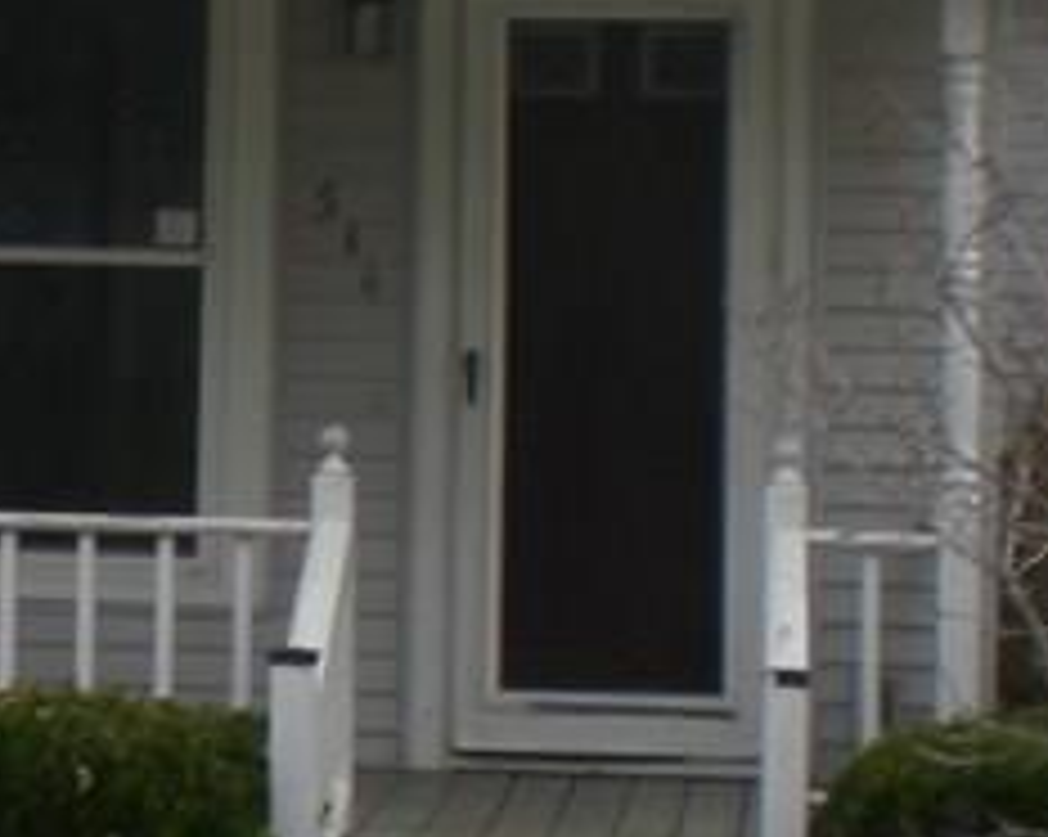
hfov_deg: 11.5
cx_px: -396
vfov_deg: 9.4
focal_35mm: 163
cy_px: -18
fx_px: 5051
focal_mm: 6.3
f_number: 4.6
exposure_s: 1/214
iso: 50
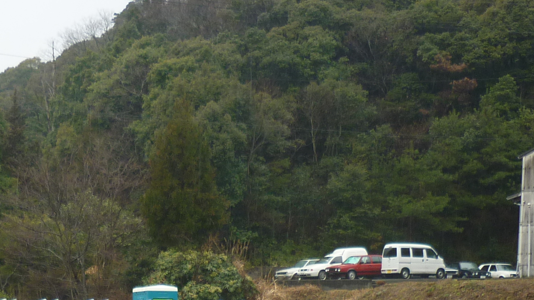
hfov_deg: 23.9
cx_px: 131
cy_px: 411
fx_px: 1246
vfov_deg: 13.2
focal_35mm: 88
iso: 80
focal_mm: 5.5
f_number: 2.8
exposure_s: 1/100
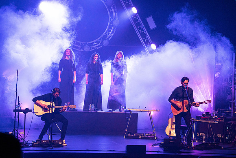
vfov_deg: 6.9
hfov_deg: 10.3
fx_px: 1311
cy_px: 79
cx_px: 118
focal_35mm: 200
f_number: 5.6
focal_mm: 200
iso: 6400
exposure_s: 1/250
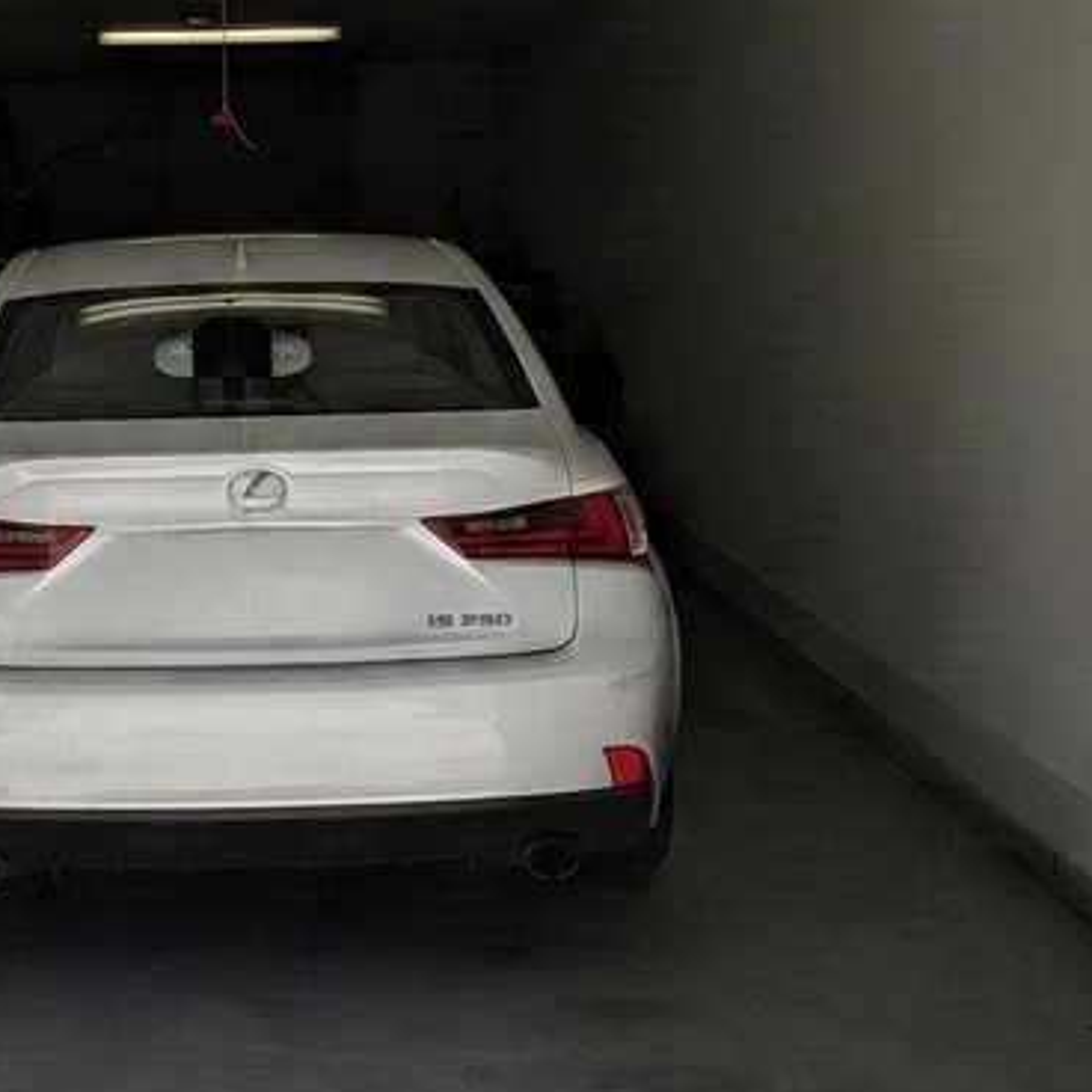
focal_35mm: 59
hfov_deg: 28.7
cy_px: 401
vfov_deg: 28.9
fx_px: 2106
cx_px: 294
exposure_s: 1/1560
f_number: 1.7
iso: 27
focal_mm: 4.53
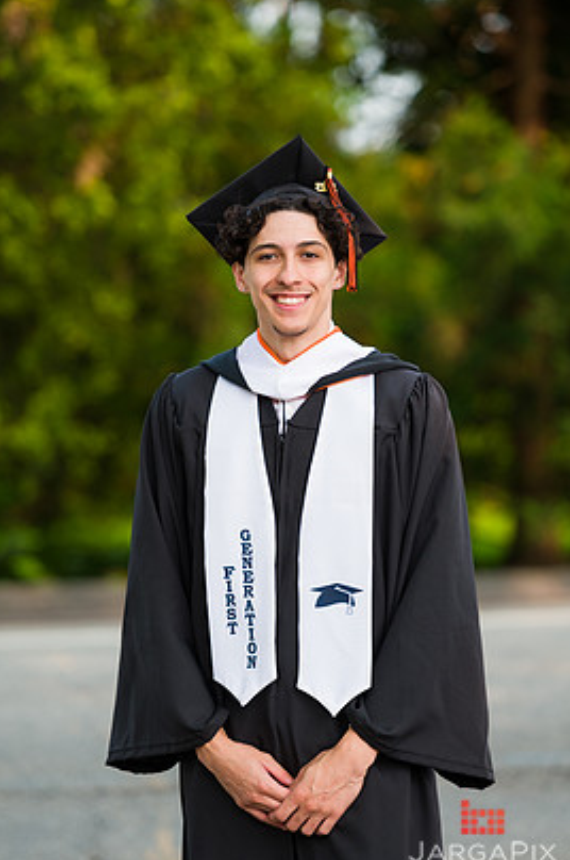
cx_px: 292
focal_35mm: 184
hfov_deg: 7.4
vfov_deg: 11.2
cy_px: 430
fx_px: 4385
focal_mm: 165
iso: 200
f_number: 3.2
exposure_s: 1/640
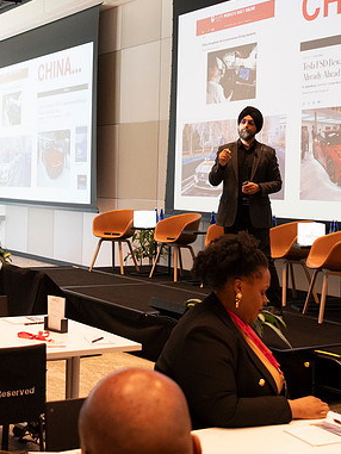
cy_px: 198
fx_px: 801
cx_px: 145
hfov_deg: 24.0
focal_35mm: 61
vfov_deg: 31.6
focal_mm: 25
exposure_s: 1/125
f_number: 4
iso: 1000
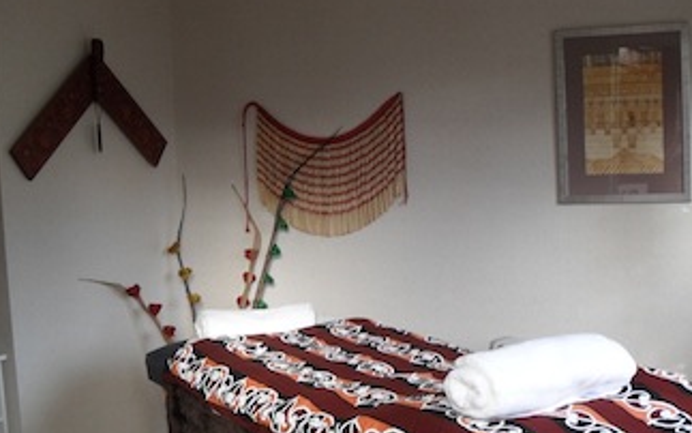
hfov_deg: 43.2
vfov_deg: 27.9
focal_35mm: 46
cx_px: 418
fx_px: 868
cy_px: 259
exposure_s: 1/60
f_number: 2.8
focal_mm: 6.2
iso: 100
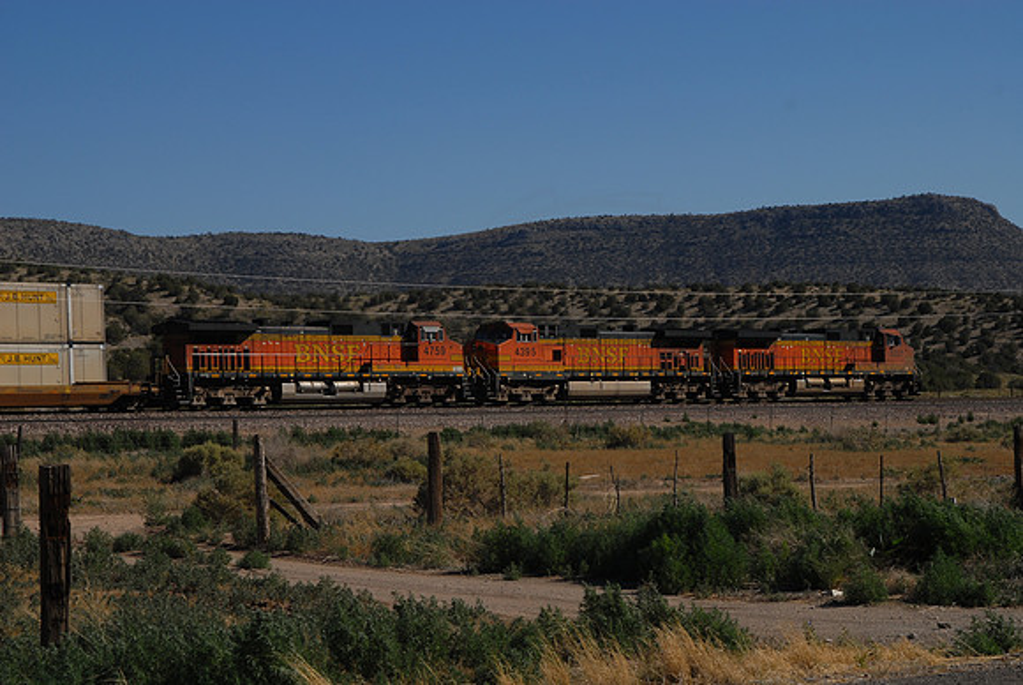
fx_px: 2560
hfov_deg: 22.6
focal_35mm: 90
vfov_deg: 15.2
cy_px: 342
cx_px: 512
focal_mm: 60
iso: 100
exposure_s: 1/350
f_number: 10
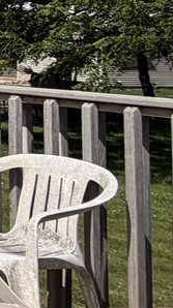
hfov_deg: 6.8
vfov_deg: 25.0
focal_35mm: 82
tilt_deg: +1.2
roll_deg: -0.2
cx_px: -645
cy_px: 17
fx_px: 671
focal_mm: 2.22
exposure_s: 1/1017
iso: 20
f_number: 2.2
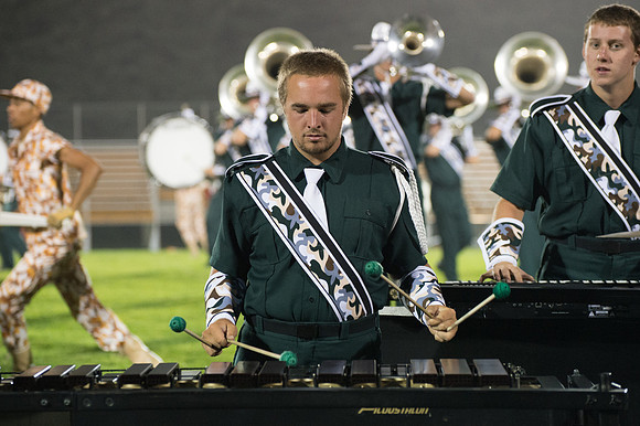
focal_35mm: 164
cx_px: 324
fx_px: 2912
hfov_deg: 12.5
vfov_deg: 8.4
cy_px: 191
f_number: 4.8
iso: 5600
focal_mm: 135
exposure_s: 1/160
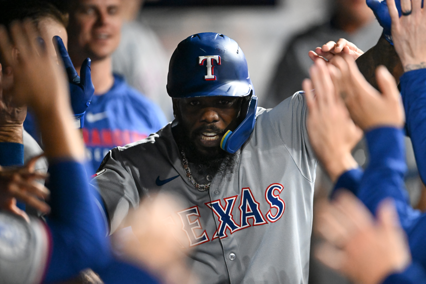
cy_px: 142
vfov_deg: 3.4
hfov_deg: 5.2
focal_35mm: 400
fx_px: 4733
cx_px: 213
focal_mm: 400
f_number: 3.2
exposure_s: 1/1250
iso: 10000
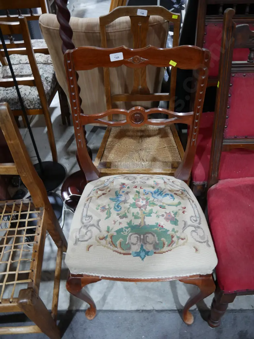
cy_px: 170
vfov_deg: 63.4
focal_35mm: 28
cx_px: 127
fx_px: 274
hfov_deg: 49.8
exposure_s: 1/60
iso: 640
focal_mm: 14
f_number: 3.5
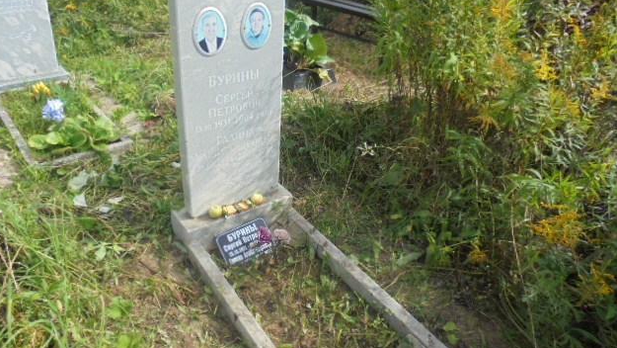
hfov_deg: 66.0
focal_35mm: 29
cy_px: 164
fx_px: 475
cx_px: 303
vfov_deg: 40.2
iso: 100
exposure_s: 1/400
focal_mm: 4.6
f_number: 3.5
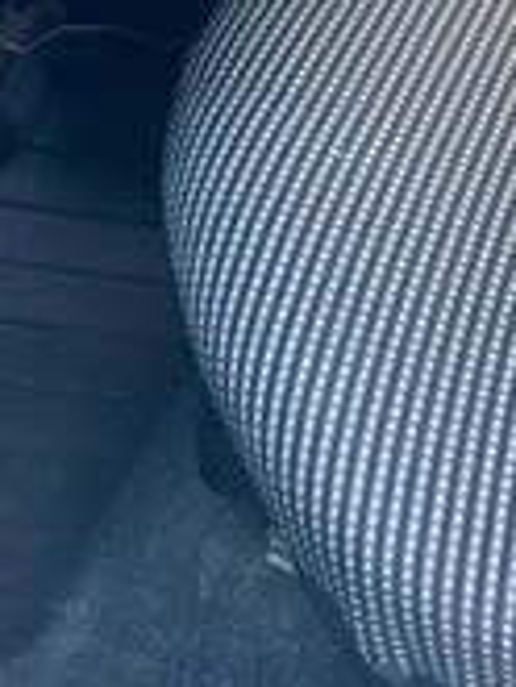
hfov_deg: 16.1
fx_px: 1727
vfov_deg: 19.8
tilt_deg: -24.8
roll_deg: +0.3
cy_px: -308
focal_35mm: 87
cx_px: 674
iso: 100
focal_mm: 4.15
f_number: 2.2
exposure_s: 1/33
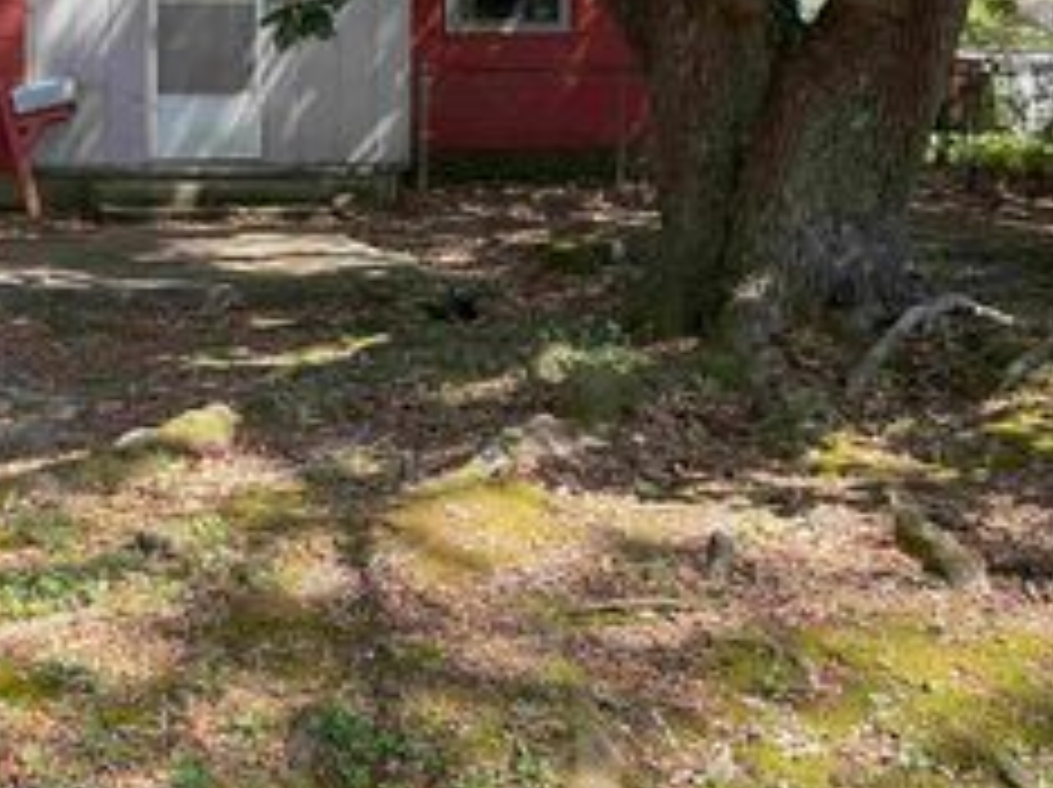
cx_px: 130
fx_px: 1884
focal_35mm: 62
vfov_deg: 23.3
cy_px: 173
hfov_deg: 30.1
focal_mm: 3
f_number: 1.8
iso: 16
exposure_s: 1/206
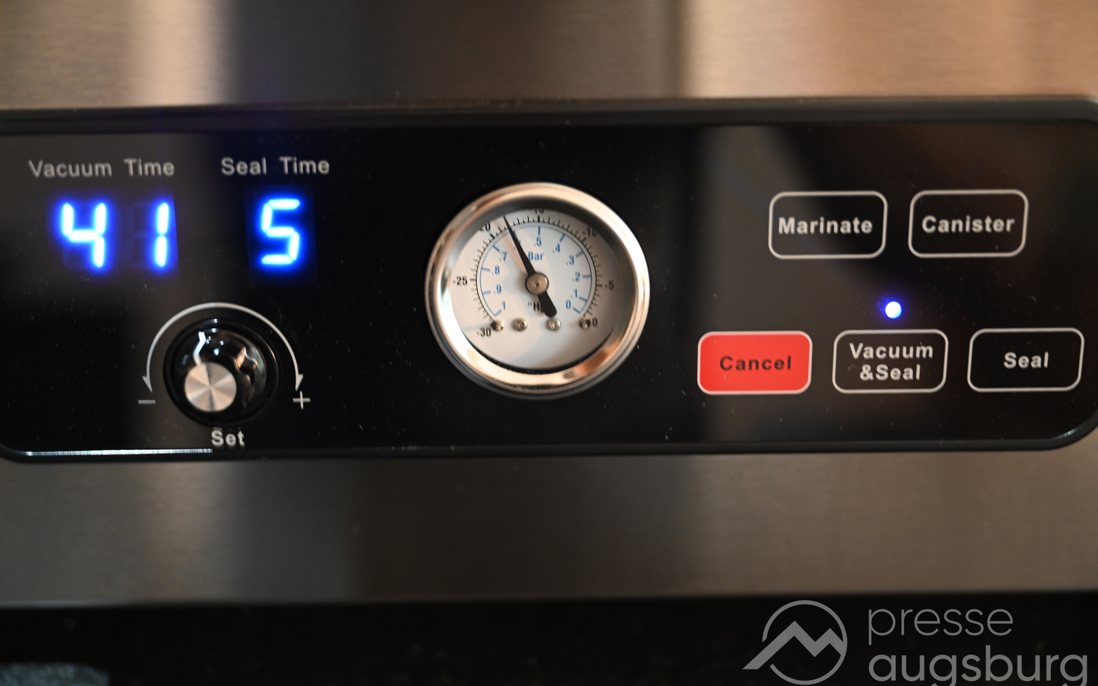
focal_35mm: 48
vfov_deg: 26.9
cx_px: 548
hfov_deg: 41.8
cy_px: 339
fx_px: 1436
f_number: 2.8
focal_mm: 47
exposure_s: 1/40
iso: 2500
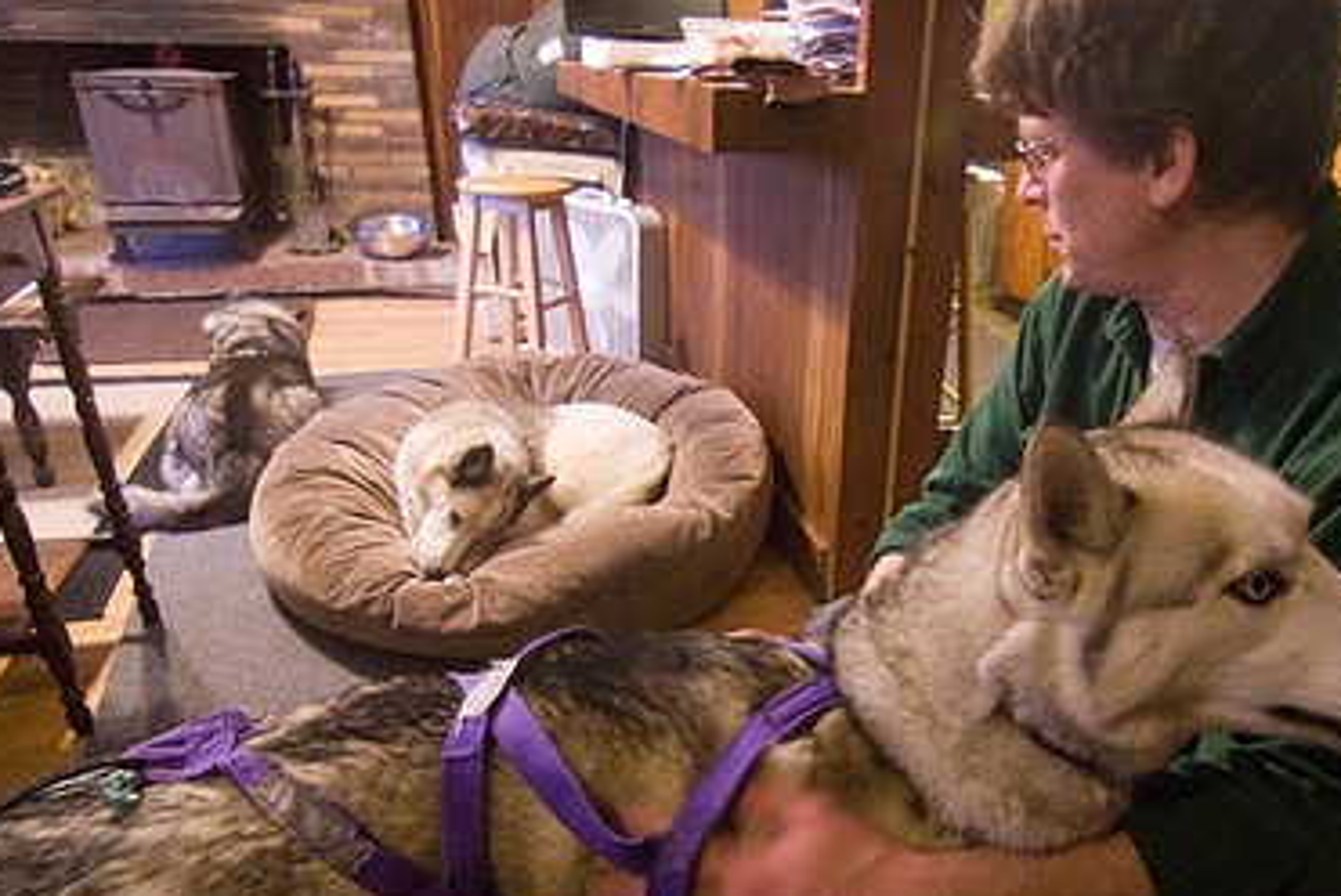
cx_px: 795
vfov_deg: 49.4
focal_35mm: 26
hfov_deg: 69.2
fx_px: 961
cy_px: 578
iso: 800
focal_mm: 11
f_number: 2.8
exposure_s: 1/10
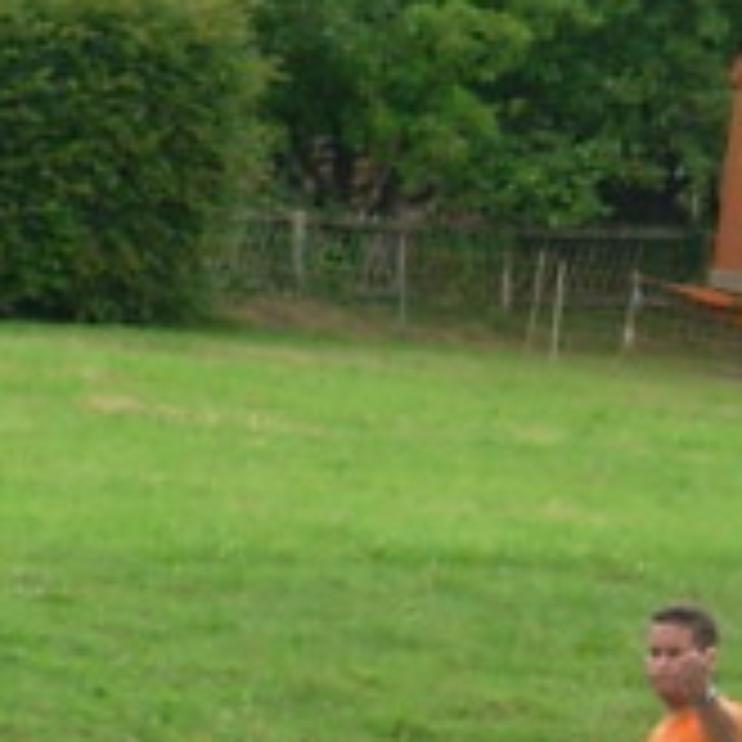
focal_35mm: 569
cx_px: -1084
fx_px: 13799
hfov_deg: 3.0
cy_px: 1601
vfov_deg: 3.1
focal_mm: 17.2
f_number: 4
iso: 50
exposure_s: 1/362
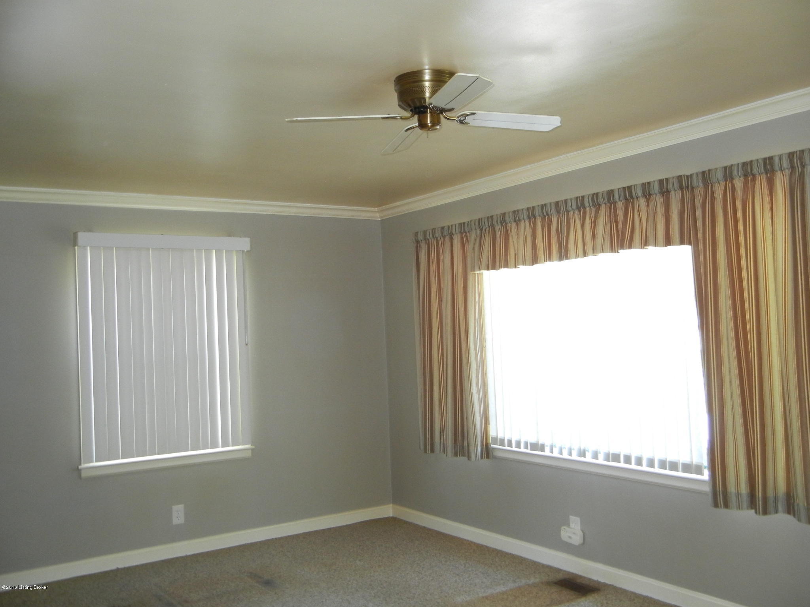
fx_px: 796
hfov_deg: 54.0
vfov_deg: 41.8
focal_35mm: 34
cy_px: 304
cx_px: 405
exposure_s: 1/30
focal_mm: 6.2
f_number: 3.6
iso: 332
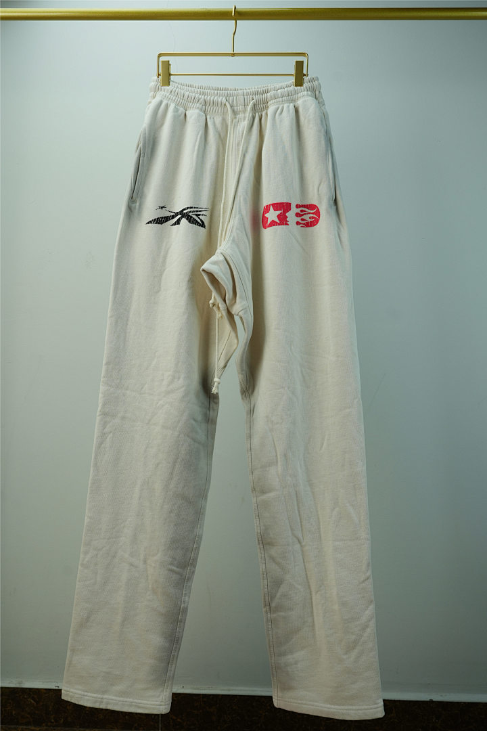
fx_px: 670
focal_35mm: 33
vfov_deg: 57.2
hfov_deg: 40.0
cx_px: 244
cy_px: 366
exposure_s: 1/320
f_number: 5.6
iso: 640
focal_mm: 33
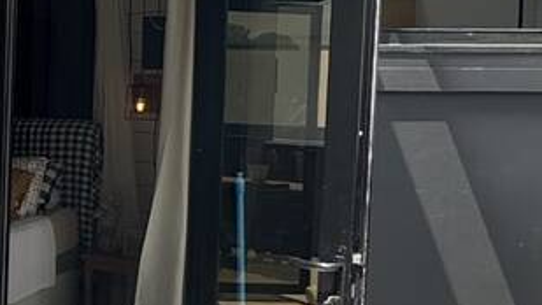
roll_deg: -0.5
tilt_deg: -1.9
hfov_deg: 22.9
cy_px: 114
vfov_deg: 17.0
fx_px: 1021
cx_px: -314
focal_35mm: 71
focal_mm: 2.22
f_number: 2.2
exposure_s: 1/356
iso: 40
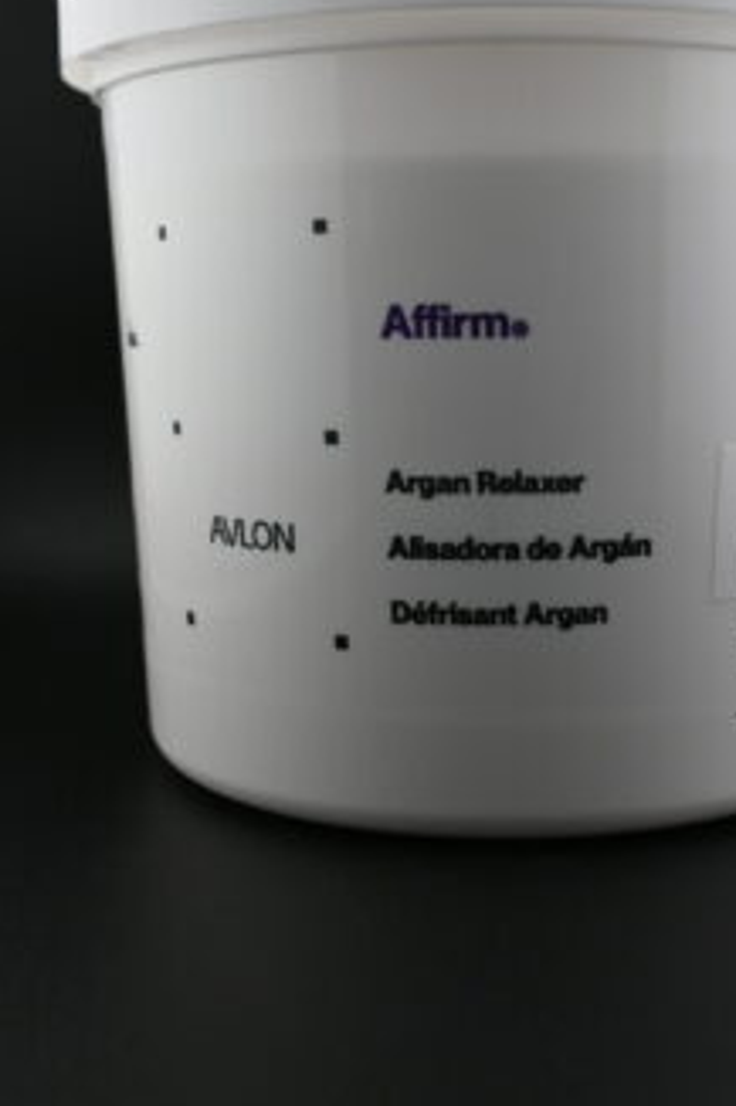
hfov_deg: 28.0
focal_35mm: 48
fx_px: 1464
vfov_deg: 41.1
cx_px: 505
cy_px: 411
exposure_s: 1/250
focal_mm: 23
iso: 200
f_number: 5.6
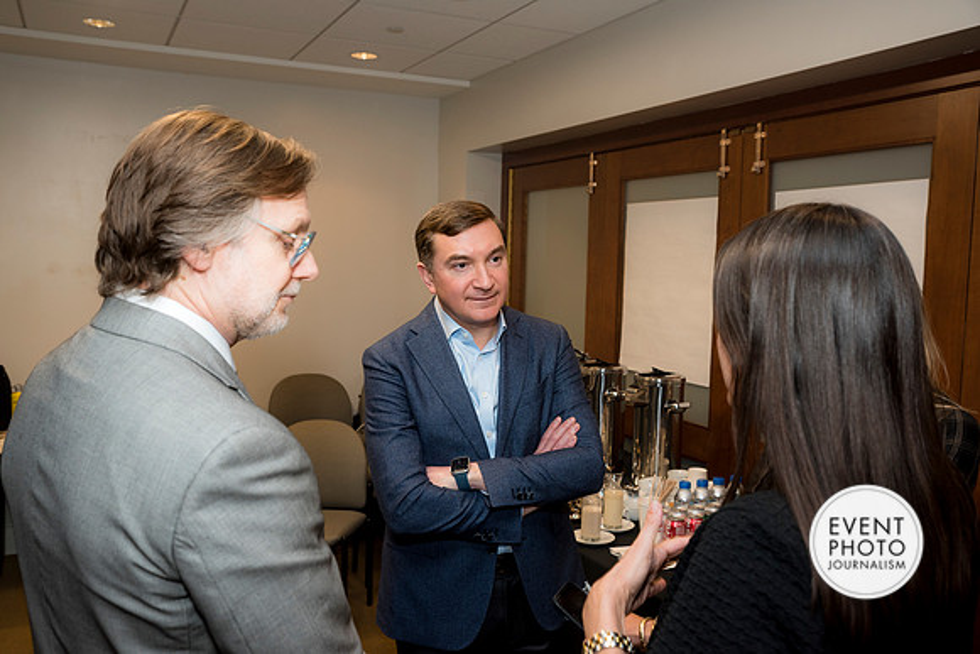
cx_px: 490
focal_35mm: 32
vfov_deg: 40.7
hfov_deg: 58.2
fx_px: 881
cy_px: 327
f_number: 5
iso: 800
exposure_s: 1/125
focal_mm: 32
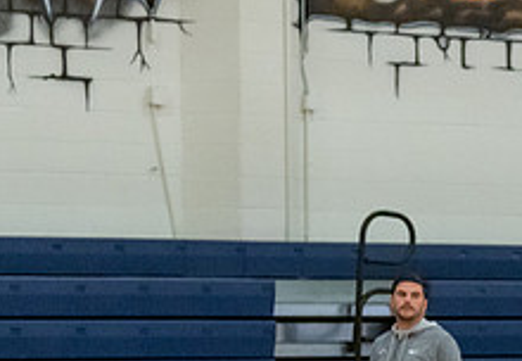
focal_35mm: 265
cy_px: 367
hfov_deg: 7.6
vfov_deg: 5.3
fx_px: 3886
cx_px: 776
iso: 4000
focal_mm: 70
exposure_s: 1/1000
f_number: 2.8
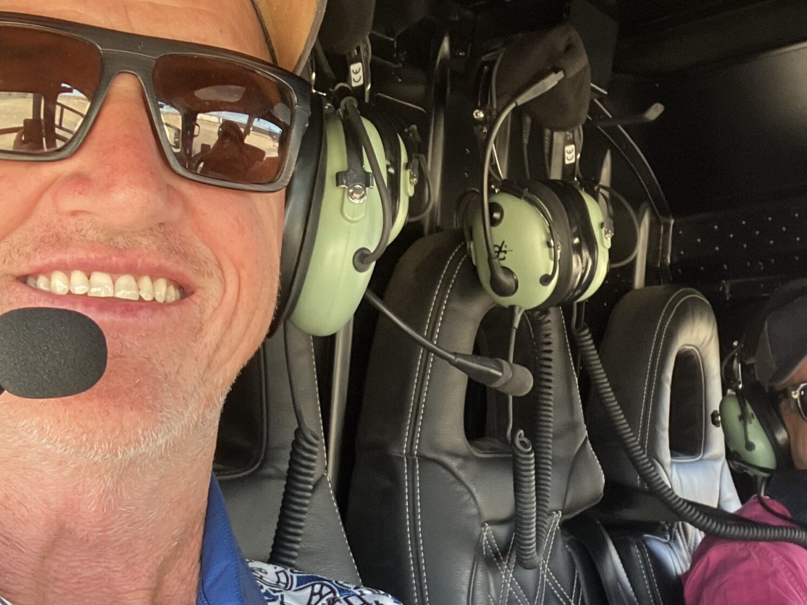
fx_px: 1282
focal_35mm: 55
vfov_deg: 26.4
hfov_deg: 34.9
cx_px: 430
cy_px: 399
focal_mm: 2.87
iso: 50
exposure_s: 1/91
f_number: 2.2
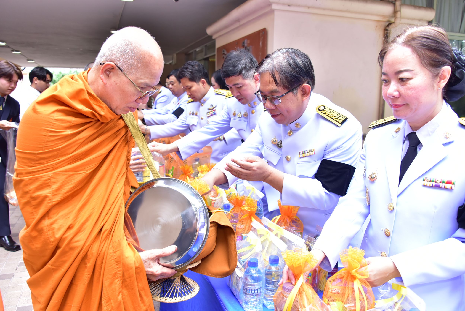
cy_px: 156
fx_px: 362
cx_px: 232
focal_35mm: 28
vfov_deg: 46.4
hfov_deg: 65.5
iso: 1000
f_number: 5.6
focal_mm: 28
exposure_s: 1/200
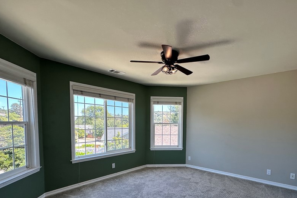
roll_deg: -0.5
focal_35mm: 19
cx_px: 165
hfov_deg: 86.6
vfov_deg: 62.8
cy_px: 133
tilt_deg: -3.2
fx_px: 157
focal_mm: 2.22
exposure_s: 1/136
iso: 40
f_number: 2.2
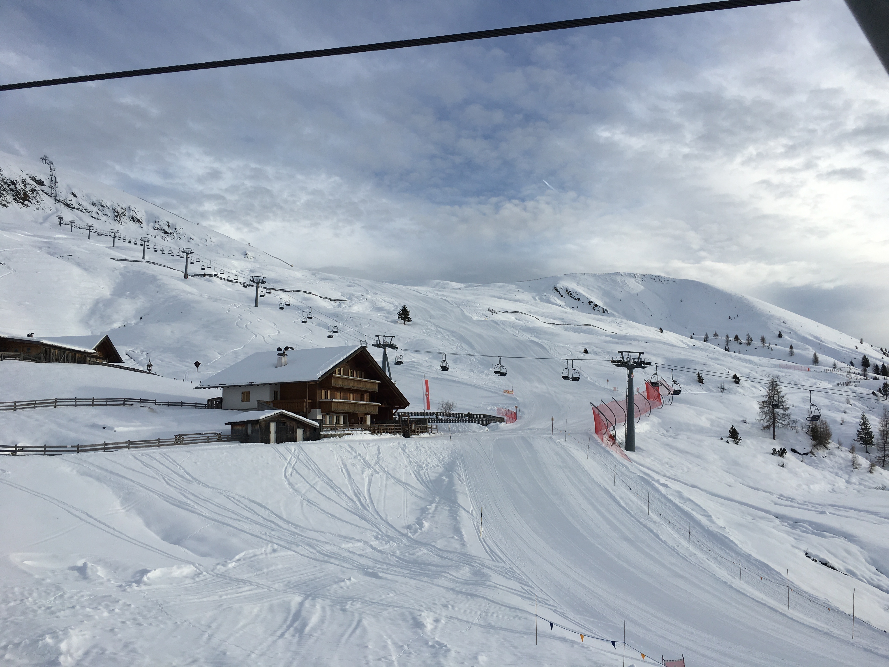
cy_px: 334
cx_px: 444
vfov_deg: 48.2
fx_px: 745
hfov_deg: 61.7
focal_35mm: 29
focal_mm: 4.15
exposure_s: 1/1789
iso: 25
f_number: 2.2
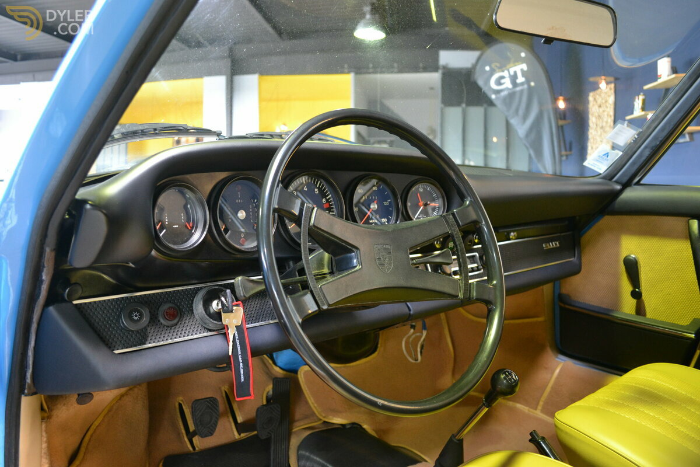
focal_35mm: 27
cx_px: 350
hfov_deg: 67.4
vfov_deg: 47.9
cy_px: 234
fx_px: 525
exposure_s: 1/15
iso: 900
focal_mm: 18
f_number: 3.5
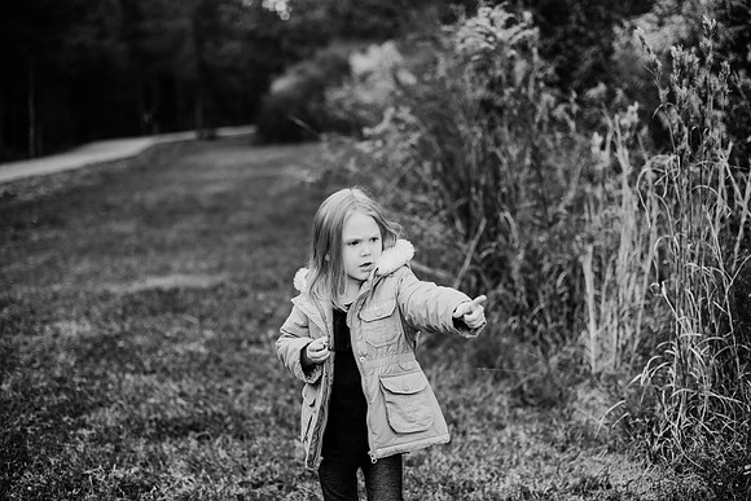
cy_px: 250
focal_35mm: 50
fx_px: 1043
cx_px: 376
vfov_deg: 27.0
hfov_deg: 39.6
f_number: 2.2
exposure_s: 1/800
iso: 320
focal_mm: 50
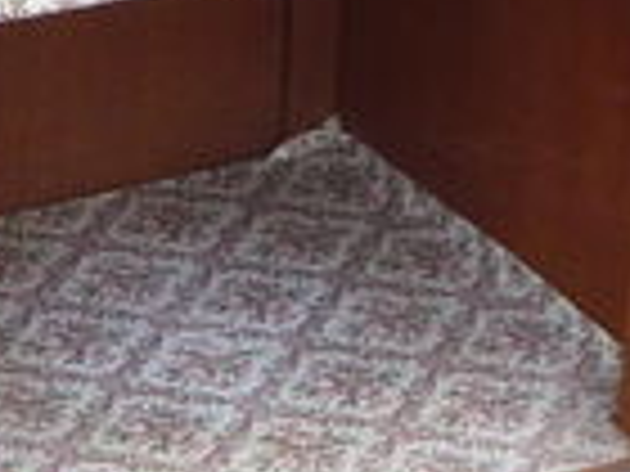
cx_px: -266
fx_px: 3895
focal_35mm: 214
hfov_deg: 9.0
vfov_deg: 6.9
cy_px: 463
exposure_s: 1/100
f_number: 3.5
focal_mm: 5.2
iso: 100
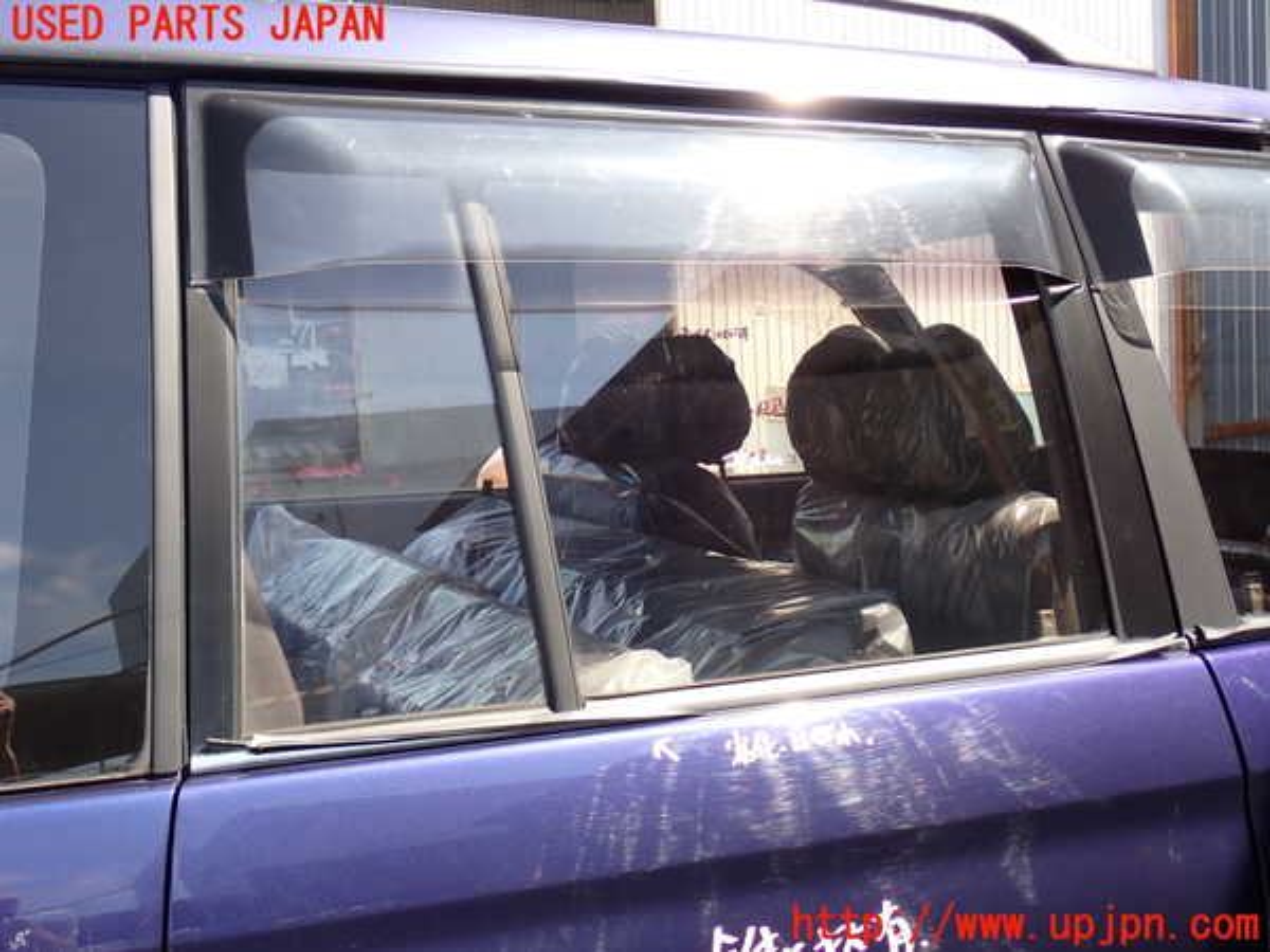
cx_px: 635
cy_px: 476
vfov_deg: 35.1
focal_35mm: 41
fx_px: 1504
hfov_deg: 45.8
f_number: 4
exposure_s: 1/160
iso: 100
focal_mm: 7.31
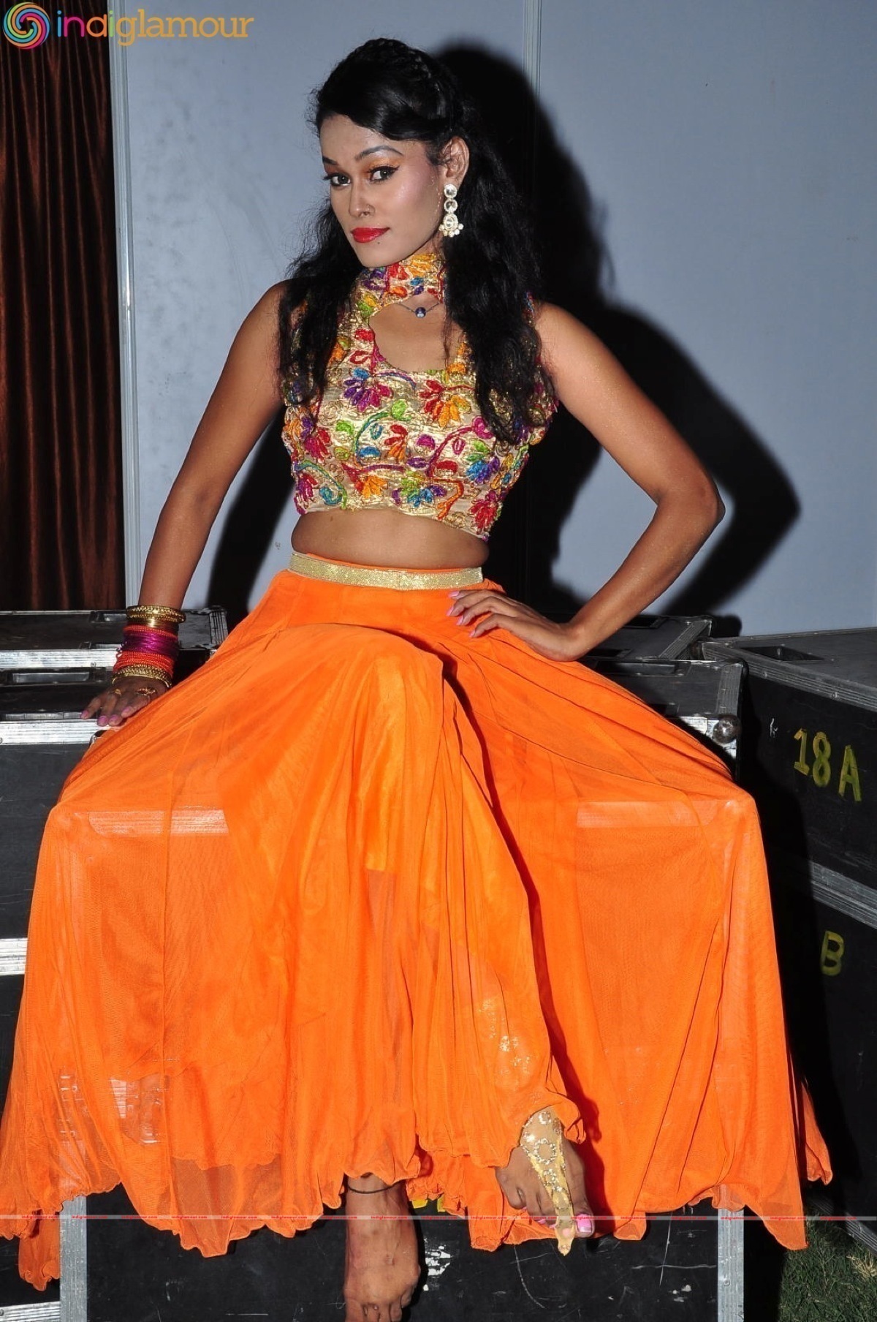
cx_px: 438
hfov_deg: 25.7
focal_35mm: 52
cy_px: 661
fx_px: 1924
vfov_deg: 37.9
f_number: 10
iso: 400
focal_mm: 35
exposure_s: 1/125
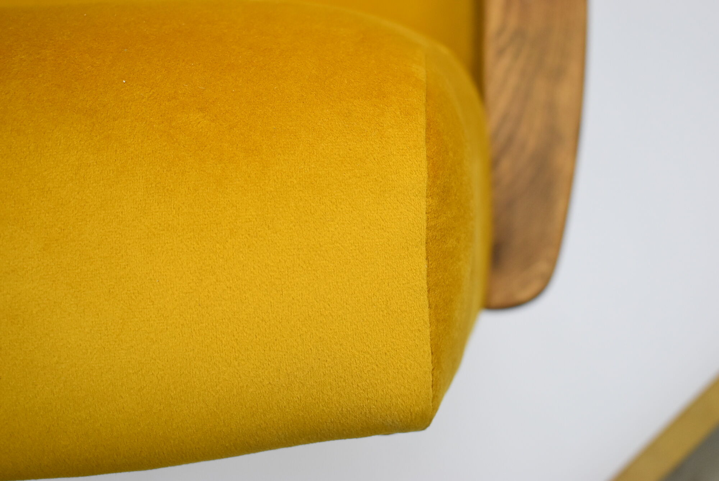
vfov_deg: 28.1
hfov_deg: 41.1
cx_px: 360
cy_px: 240
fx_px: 959
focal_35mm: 48
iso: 1100
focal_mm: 32
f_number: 4.5
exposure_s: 1/125
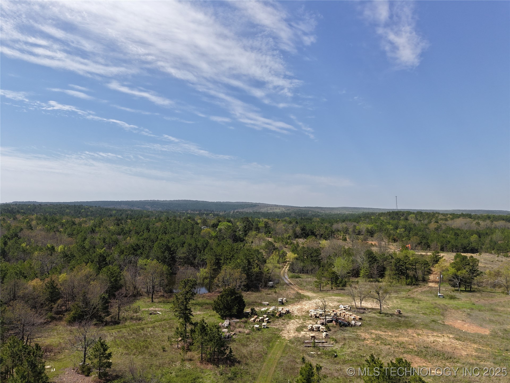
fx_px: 354
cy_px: 192
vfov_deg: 56.8
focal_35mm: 24
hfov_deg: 71.6
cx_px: 255
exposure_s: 1/4000
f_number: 1.8
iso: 150
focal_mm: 8.67
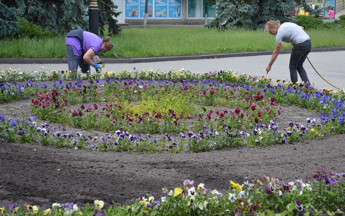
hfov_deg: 24.5
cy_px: 106
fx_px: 795
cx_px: 173
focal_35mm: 85
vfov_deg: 15.5
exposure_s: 1/160
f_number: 6.3
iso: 100
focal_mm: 55
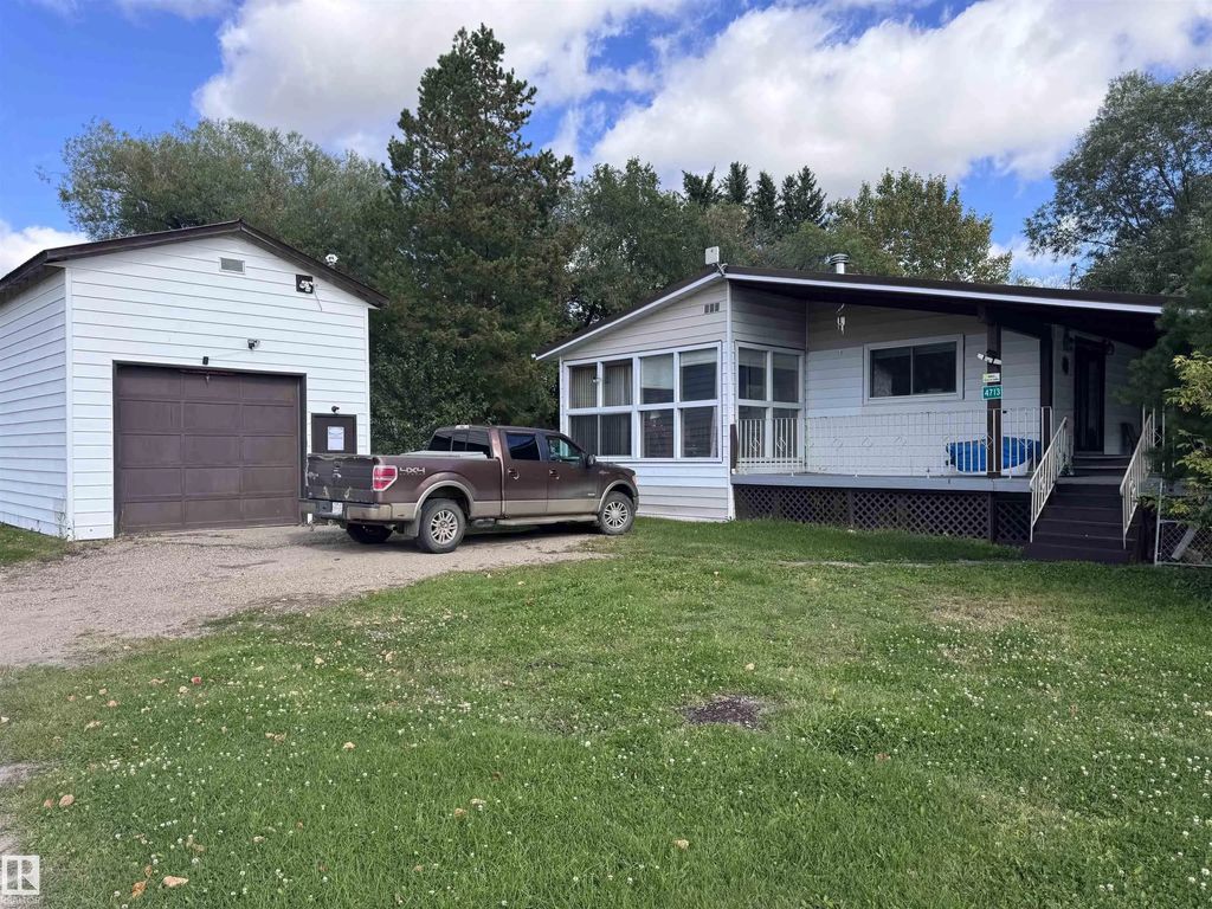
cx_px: 606
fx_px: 840
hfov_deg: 71.6
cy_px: 454
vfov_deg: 56.8
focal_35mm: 24
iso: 80
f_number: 1.78
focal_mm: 6.76
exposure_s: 1/2041
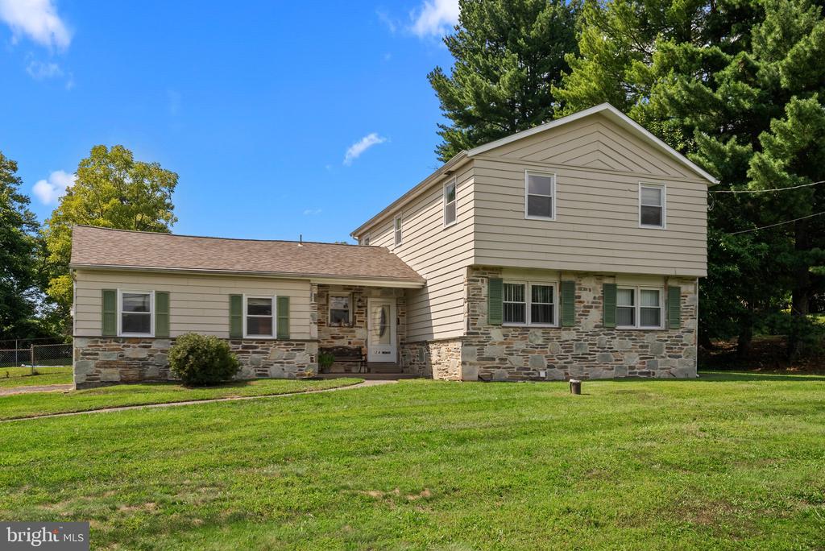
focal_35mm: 29
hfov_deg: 63.6
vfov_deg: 45.0
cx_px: 412
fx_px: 665
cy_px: 276
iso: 800
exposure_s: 1/500
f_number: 11
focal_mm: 29
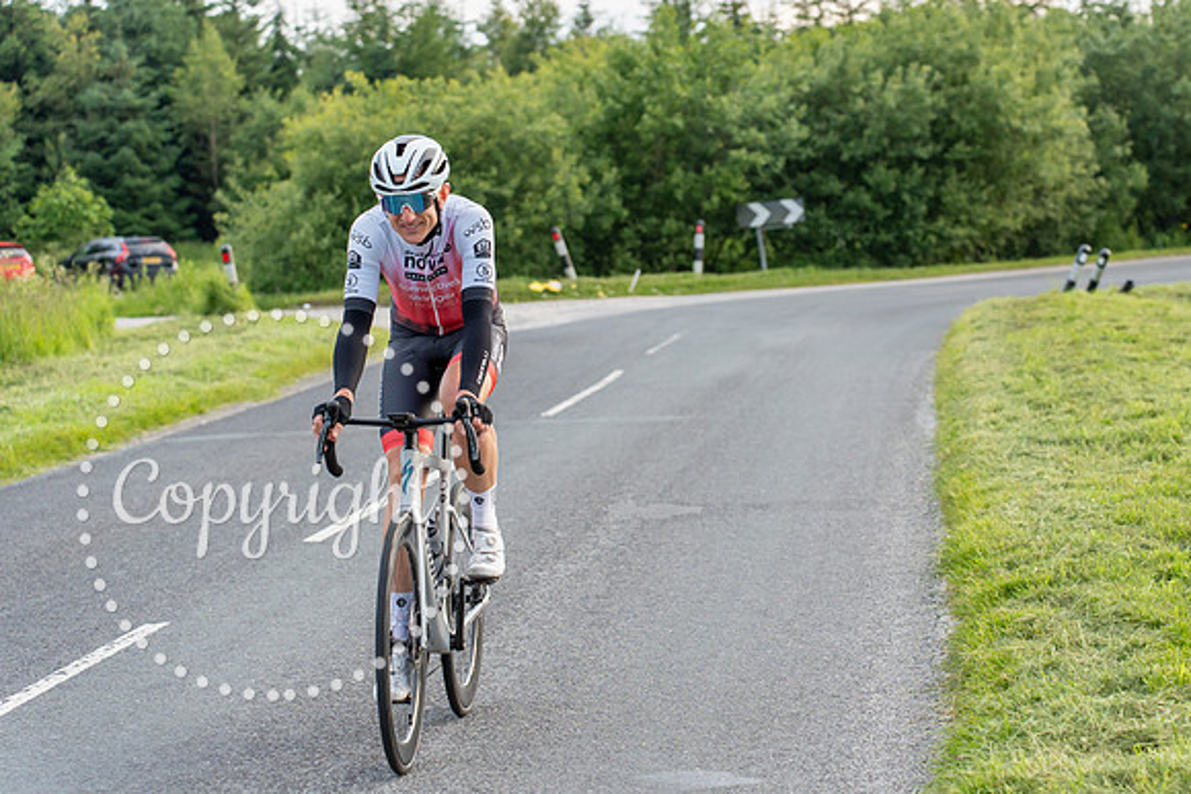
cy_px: 275
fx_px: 3246
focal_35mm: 98
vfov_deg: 13.9
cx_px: 779
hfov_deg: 20.7
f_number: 4
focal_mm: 75
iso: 400
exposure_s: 1/1000
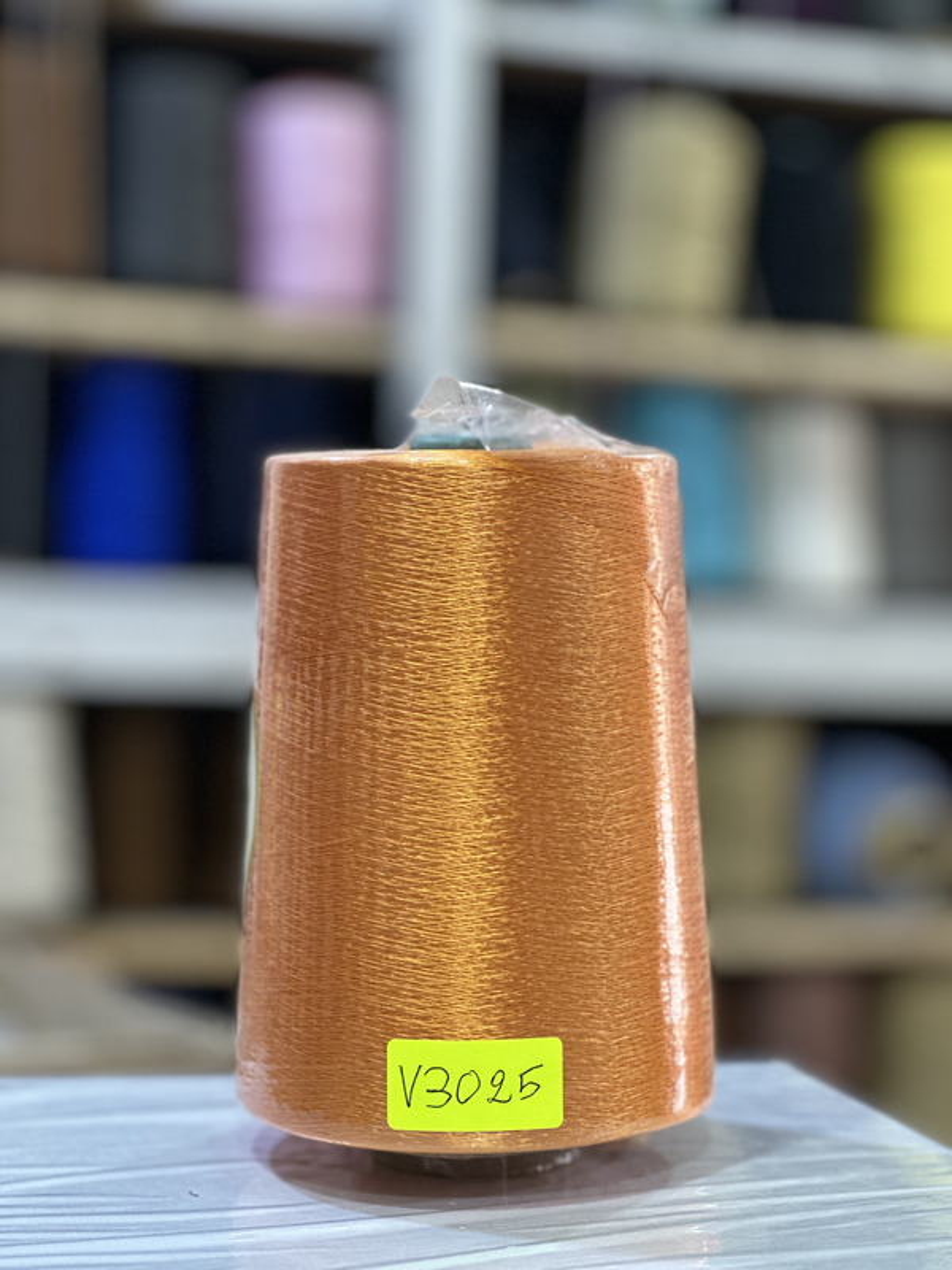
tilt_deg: +2.2
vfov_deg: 25.3
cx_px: 476
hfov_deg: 19.1
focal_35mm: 77
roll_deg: -1.7
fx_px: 2824
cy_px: 635
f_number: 2.8
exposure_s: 1/33
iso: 125
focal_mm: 9
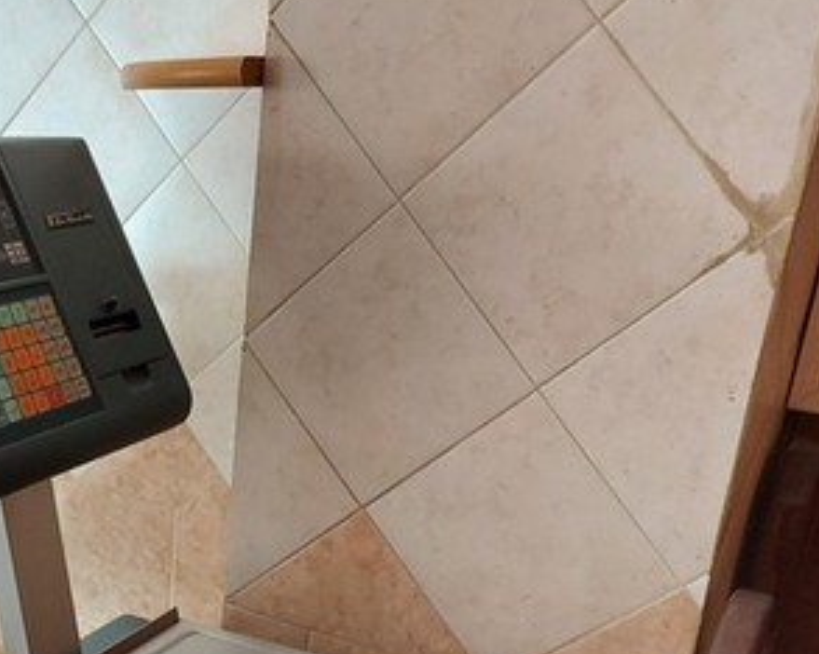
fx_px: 1163
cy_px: 520
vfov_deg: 30.7
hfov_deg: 36.7
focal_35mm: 48
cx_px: 103
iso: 250
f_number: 1.8
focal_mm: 5.23
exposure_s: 1/33
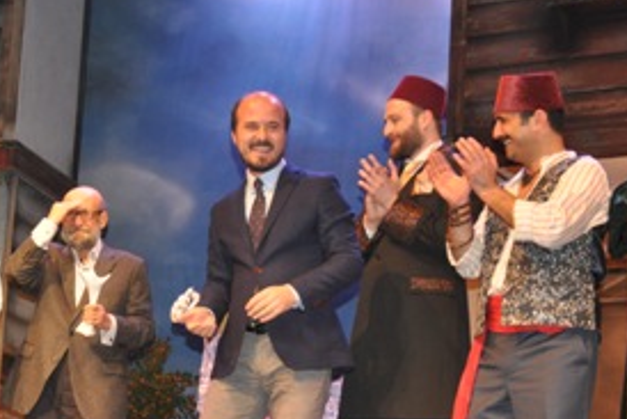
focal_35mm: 93
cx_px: 130
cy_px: 275
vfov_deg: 14.7
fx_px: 1621
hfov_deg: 21.6
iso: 800
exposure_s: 1/60
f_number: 4.2
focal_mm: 38
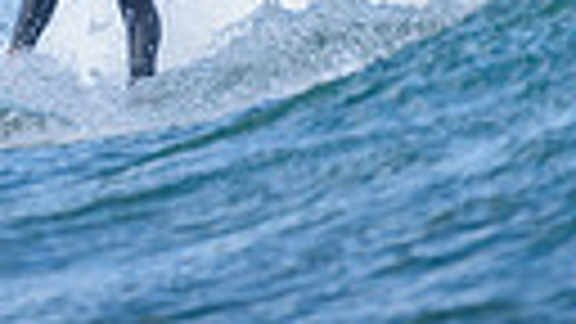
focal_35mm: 2902
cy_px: -193
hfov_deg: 0.7
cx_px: -155
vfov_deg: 0.4
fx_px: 44323
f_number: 5.6
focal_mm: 500
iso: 400
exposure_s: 1/2000
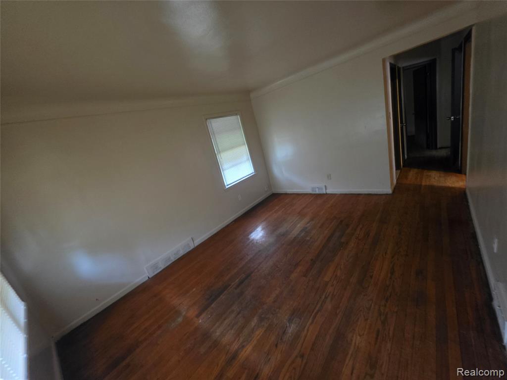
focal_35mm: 13
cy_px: 190
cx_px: 254
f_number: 1.9
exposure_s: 1/30
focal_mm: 2.2
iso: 1000
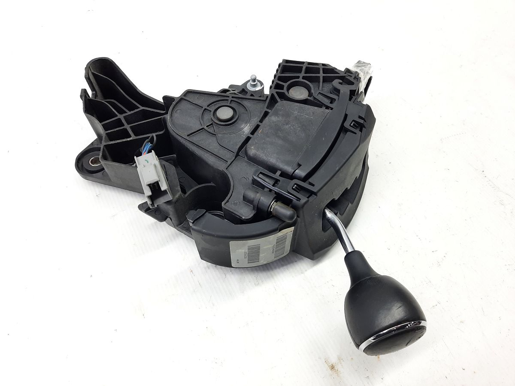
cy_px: 193
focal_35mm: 25
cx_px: 258
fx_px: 372
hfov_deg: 69.4
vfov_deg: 54.9
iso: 125
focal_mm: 4.6
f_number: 2
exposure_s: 1/50
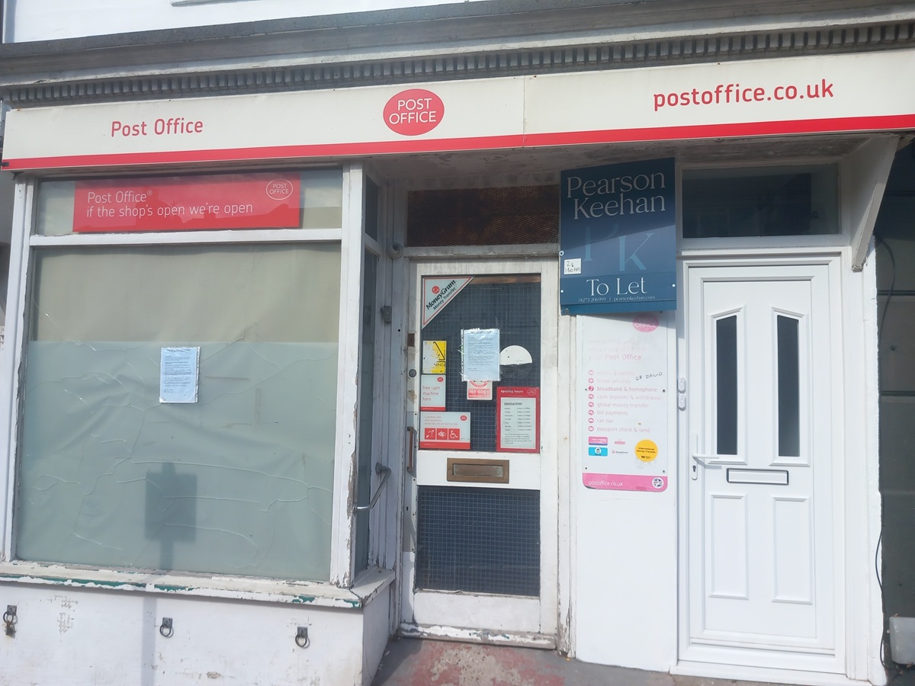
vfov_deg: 51.4
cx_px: 458
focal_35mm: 27
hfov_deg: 65.3
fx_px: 714
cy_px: 343
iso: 20
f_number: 1.8
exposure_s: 1/601
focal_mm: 4
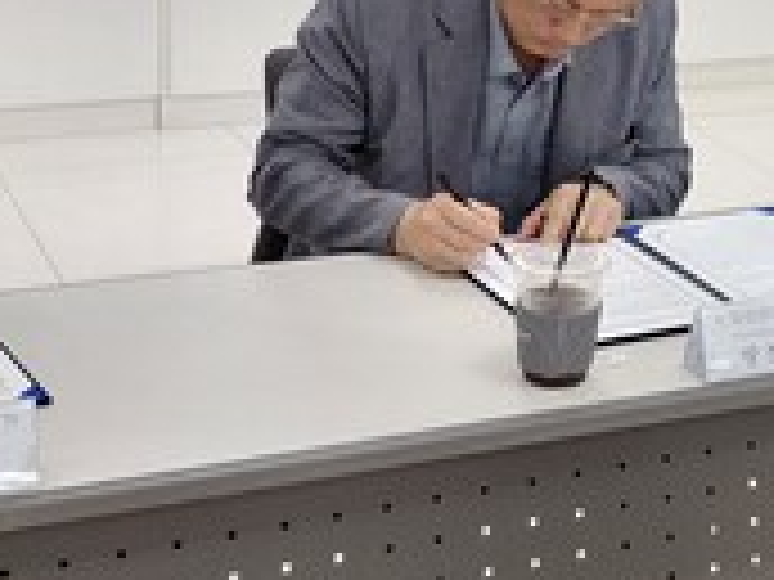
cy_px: 121
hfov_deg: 22.2
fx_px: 1945
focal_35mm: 87
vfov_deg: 16.9
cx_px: 621
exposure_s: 1/120
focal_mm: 4.69
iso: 160
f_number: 1.8
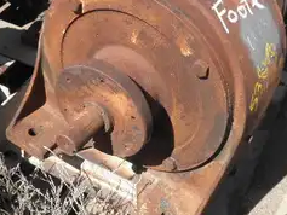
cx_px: 122
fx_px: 489
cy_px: 123
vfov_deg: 24.8
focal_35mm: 59
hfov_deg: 32.6
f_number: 9.1
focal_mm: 6.1
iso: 64
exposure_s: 1/80
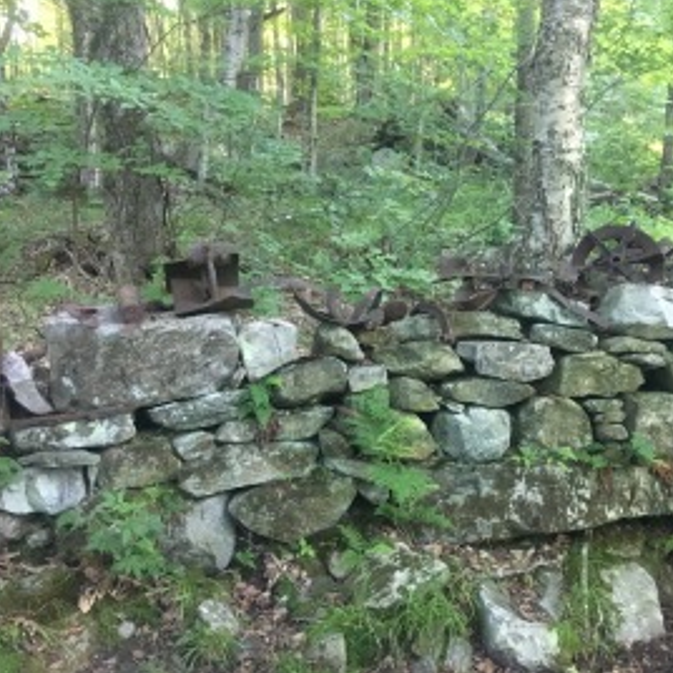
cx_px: 429
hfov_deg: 46.7
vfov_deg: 47.2
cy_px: 334
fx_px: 770
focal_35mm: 35
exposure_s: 1/15
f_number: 2.2
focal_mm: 4.15
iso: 250
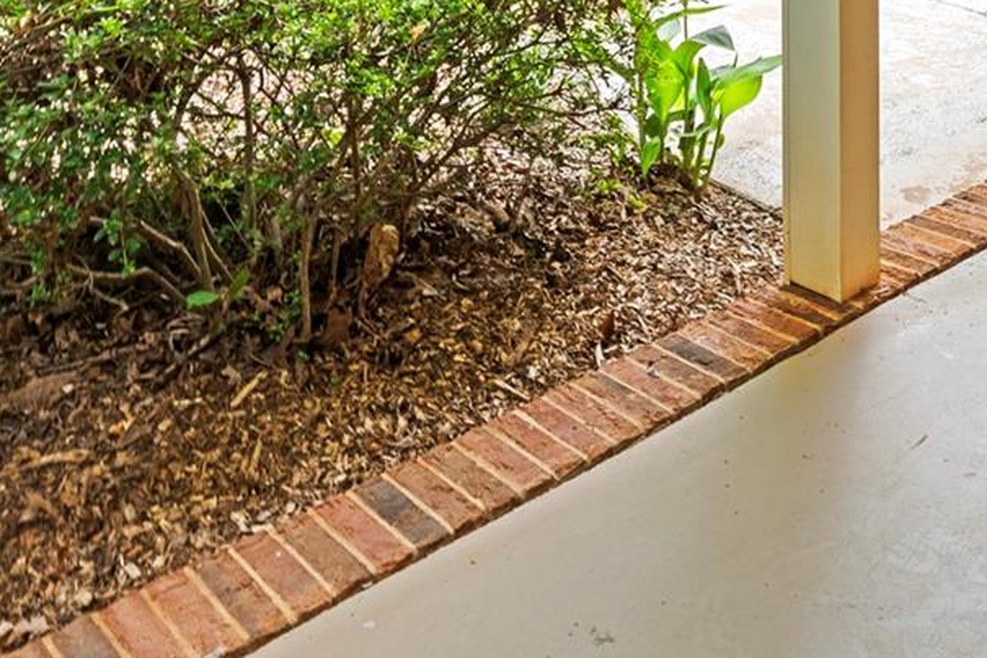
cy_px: -370
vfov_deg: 23.4
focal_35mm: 44
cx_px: 633
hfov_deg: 44.1
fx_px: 1206
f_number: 9
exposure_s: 1/1.25
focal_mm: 13
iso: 125
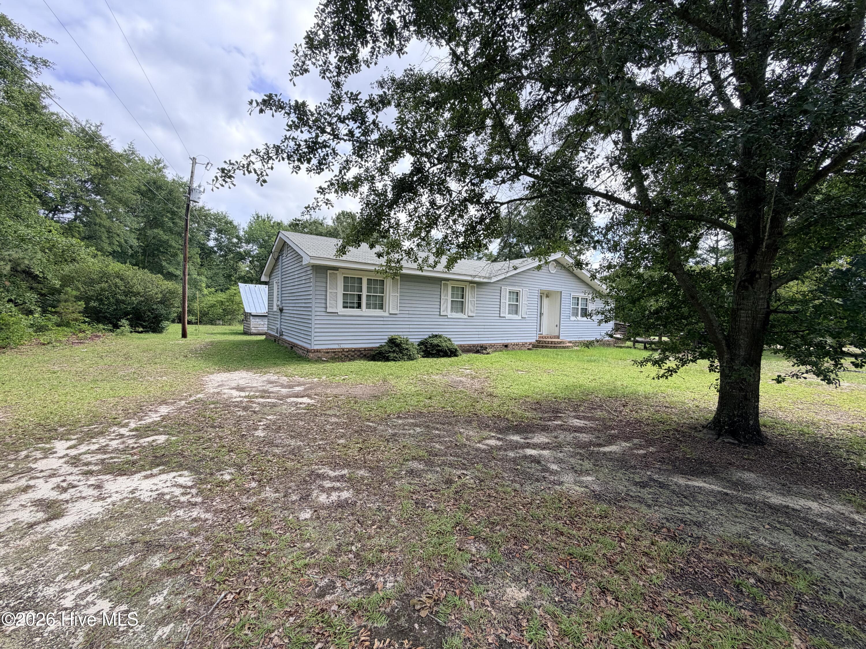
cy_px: 324
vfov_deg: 85.7
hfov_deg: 102.1
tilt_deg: -1.7
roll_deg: -1.5
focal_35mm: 14
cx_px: 433
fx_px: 350
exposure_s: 1/760
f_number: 2.2
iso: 40
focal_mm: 2.22
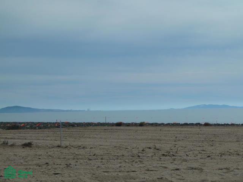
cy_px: 91
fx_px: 835
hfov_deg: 16.6
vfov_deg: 12.5
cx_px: 122
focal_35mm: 119
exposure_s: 1/1000
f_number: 6.3
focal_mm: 19.5
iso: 80
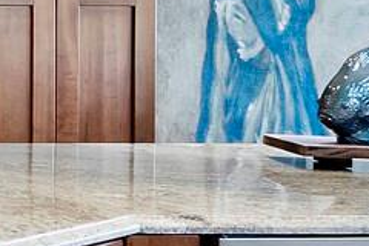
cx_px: -605
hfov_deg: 13.1
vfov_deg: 13.9
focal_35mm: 97
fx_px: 994
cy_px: 12
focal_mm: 7
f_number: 10
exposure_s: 1/1.25
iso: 400
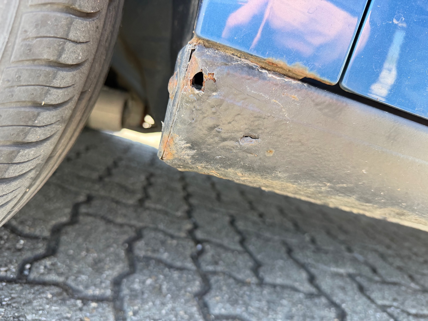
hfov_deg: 71.6
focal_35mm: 24
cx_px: 214
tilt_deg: -10.8
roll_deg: -15.8
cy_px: 160
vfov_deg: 56.8
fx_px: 297
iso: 100
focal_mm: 6.76
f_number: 1.78
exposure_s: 1/160
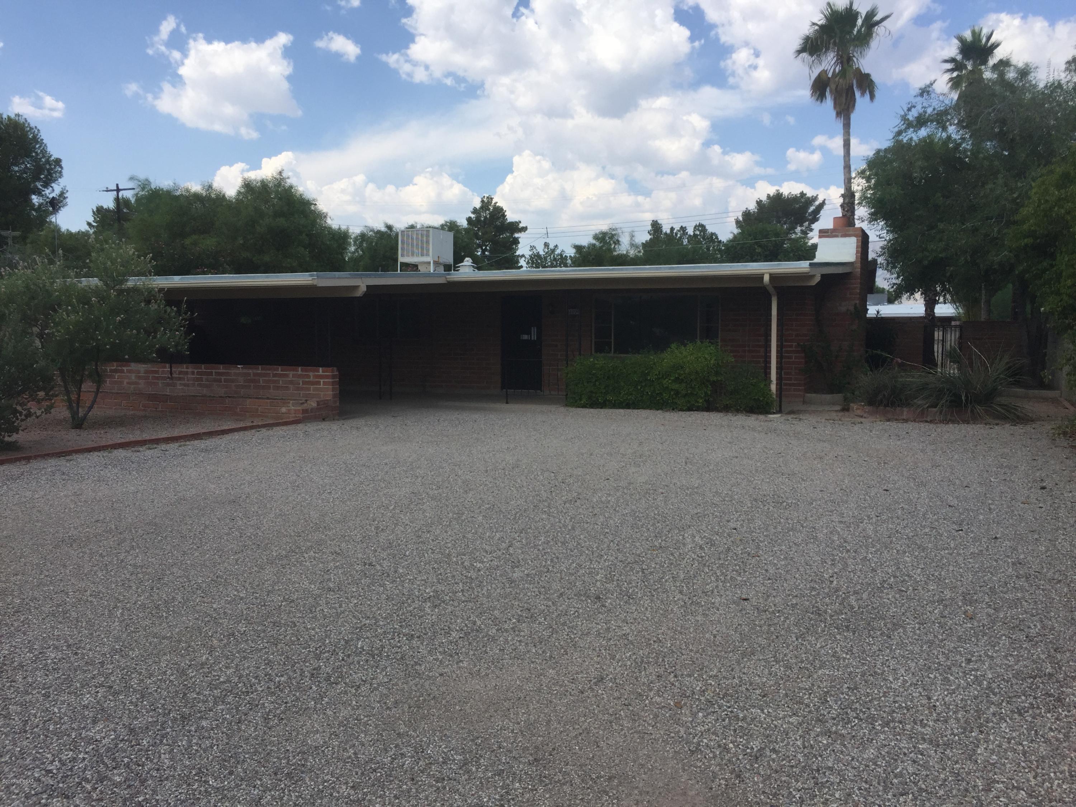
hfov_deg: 61.7
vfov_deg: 48.2
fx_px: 901
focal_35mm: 29
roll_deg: -1.3
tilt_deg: -4.6
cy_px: 404
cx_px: 538
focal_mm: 4.15
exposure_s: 1/2083
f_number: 2.2
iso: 32
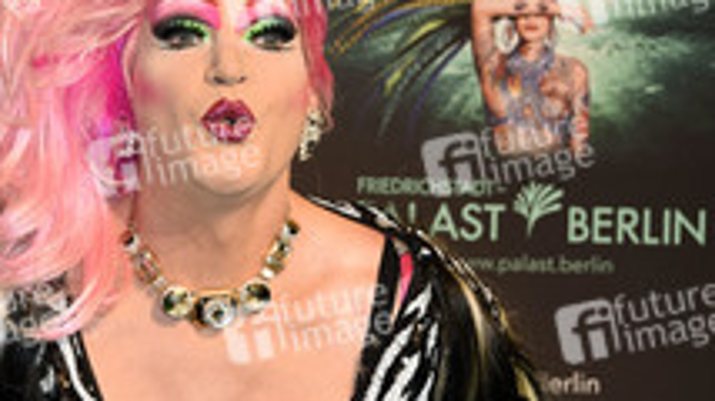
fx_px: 2842
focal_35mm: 150
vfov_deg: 8.1
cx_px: 219
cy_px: 241
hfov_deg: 14.3
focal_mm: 68
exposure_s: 1/160
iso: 640
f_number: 5.6
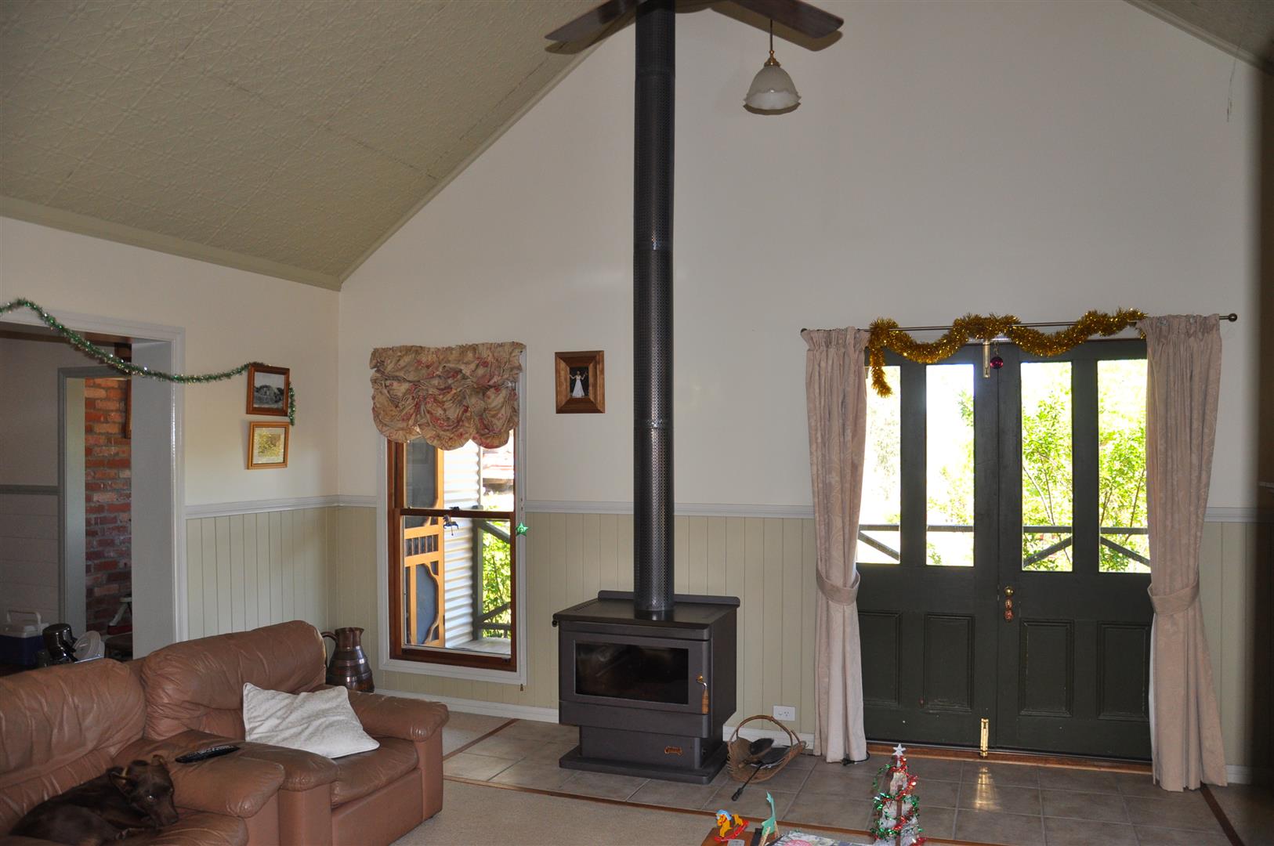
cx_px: 637
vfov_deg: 47.8
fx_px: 954
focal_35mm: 27
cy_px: 423
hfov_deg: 67.4
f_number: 3.5
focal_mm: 18
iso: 450
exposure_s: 1/125
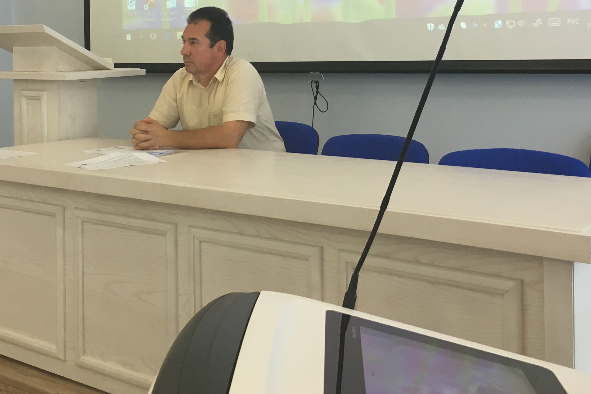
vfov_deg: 27.4
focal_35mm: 48
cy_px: 67
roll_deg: +0.2
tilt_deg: -0.2
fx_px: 788
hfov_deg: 40.9
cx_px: 233
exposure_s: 1/33
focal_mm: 4.15
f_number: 2.2
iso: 64
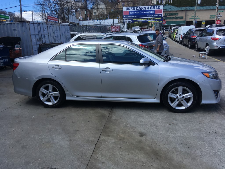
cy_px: 84
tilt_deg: -10.3
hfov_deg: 61.7
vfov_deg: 48.2
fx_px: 188
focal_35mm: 29
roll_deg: +3.2
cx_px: 112
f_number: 2.2
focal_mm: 4.15
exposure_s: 1/1083
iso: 25
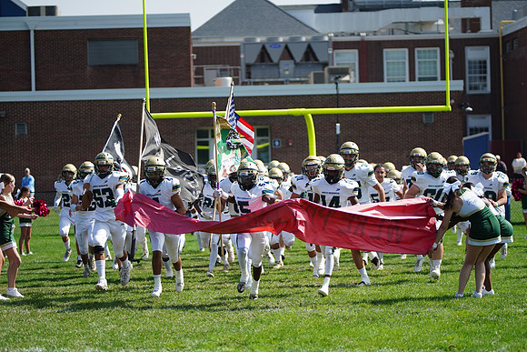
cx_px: 264
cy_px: 176
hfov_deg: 17.1
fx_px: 1757
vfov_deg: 11.4
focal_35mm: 120
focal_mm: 120
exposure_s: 1/4000
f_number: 2.8
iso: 400
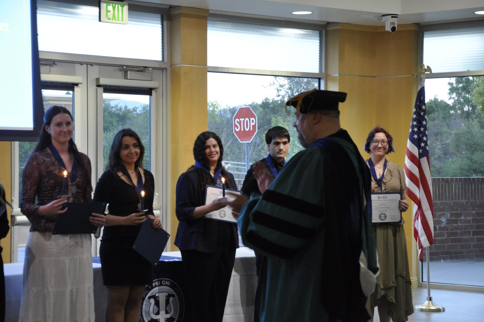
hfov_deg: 26.0
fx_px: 1047
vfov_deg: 17.4
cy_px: 161
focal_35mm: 78
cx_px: 242
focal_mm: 52
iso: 1250
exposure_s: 1/30
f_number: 5
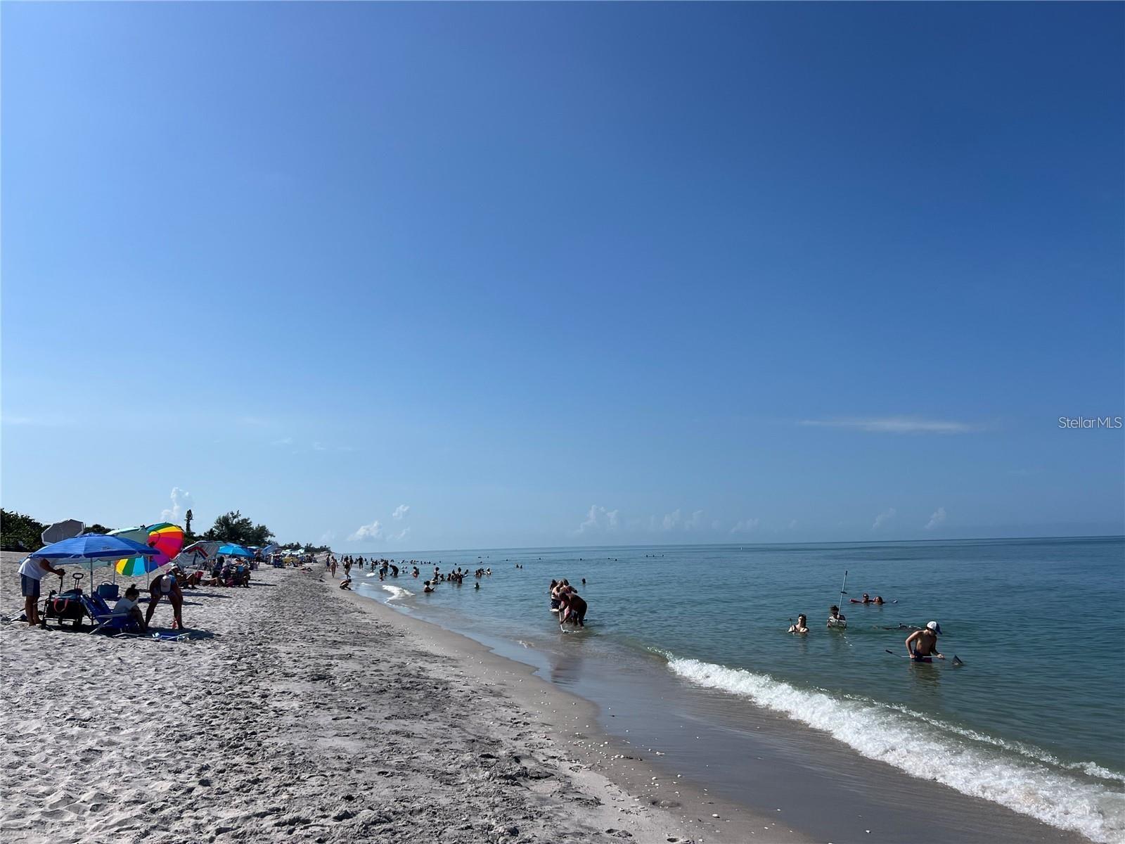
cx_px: 562
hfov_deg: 67.3
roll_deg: +1.3
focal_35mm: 26
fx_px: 845
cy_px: 422
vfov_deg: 53.1
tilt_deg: +7.2
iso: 50
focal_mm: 5.7
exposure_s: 1/9434
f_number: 1.5
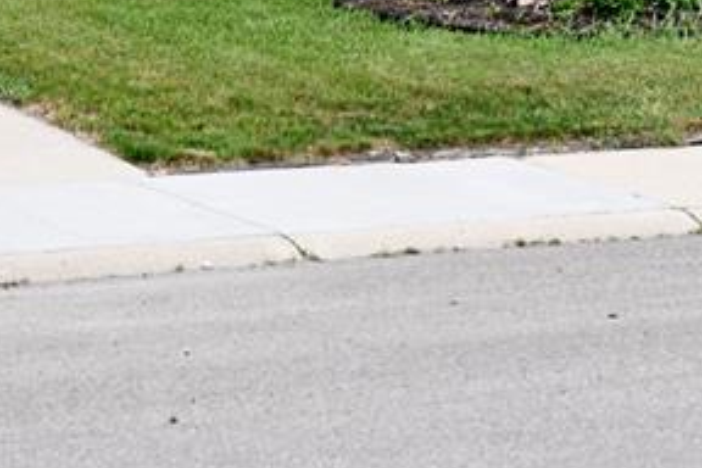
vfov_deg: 7.0
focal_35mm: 192
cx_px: 214
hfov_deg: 10.7
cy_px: -339
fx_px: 3744
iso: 100
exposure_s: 1/160
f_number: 4.5
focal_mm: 54
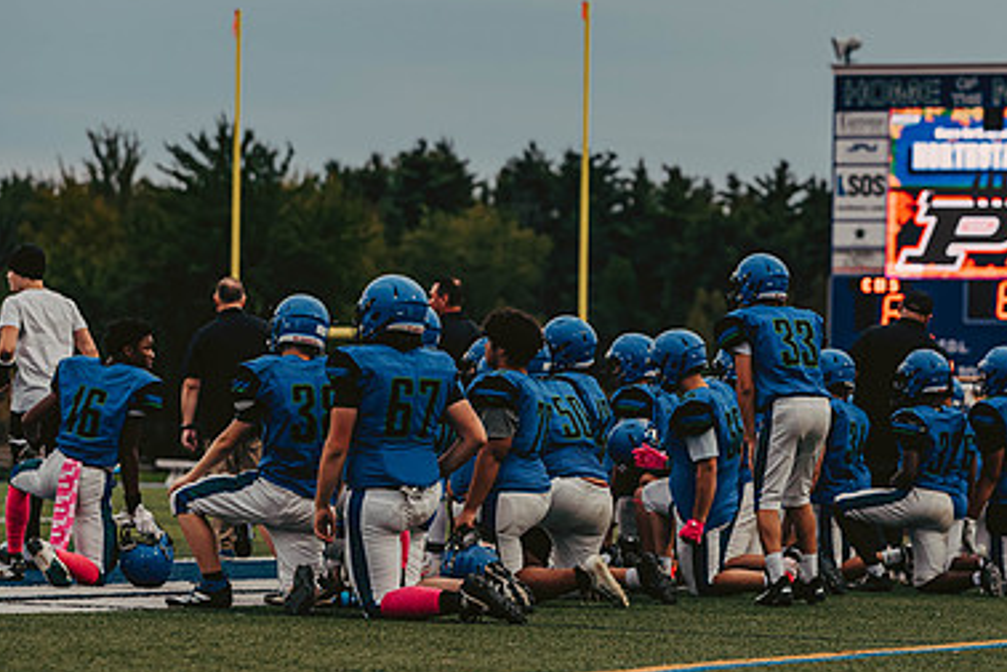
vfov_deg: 8.1
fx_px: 4727
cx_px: 602
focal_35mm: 169
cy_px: 311
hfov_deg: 12.2
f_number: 3.2
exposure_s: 1/640
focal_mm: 110
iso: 800
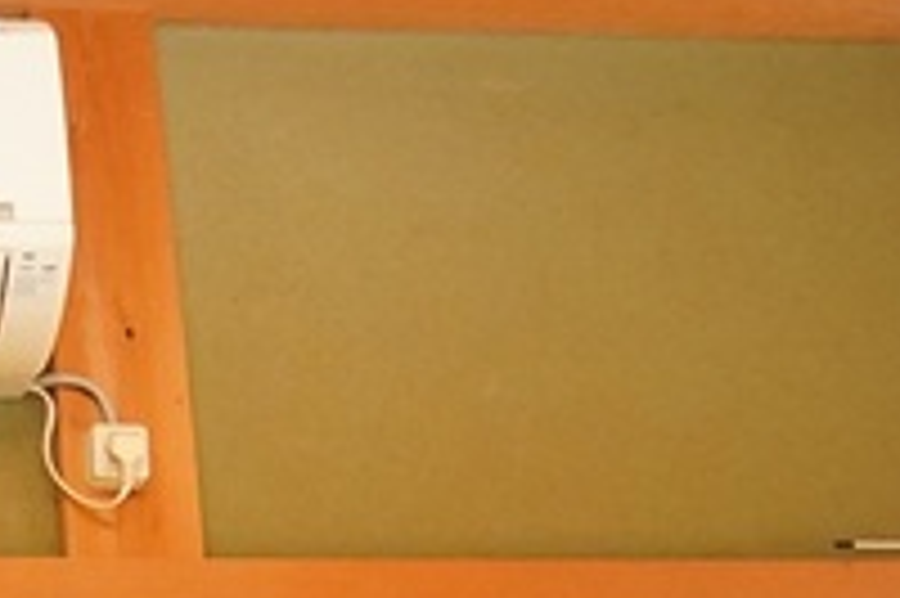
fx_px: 1474
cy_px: 540
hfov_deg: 28.2
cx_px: -259
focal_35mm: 59
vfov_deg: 22.4
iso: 6400
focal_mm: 10
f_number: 4
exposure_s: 1/160
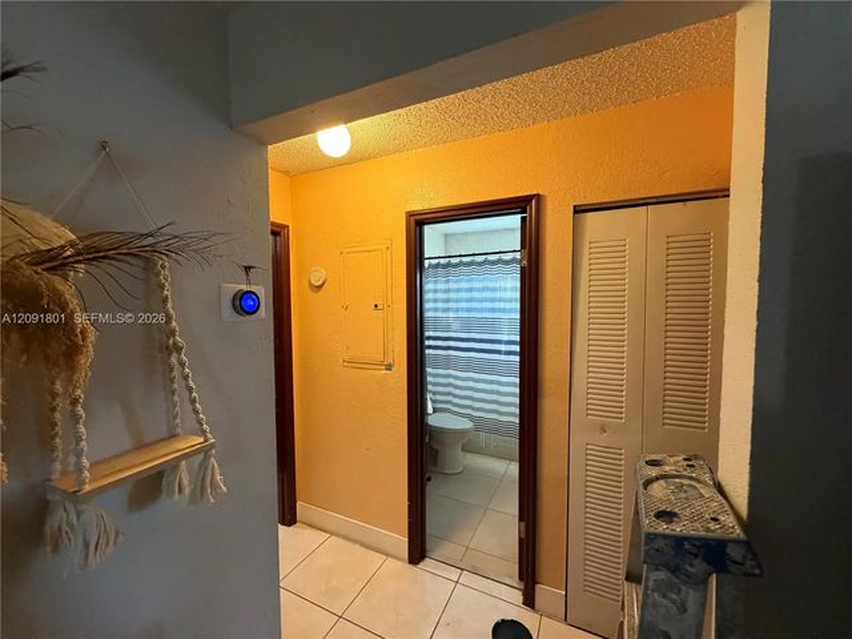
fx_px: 345
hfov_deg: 102.1
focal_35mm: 14
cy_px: 320
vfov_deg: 85.7
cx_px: 426
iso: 500
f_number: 2.2
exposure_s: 1/60
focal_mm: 2.22
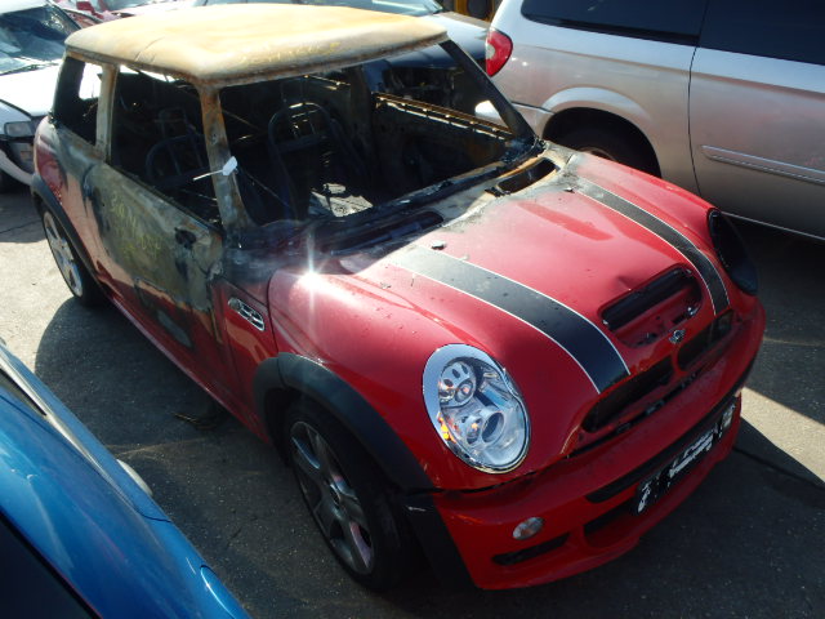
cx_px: 412
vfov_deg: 49.7
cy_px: 310
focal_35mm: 28
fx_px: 667
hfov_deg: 63.4
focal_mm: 5
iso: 125
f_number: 3.9
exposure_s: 1/400
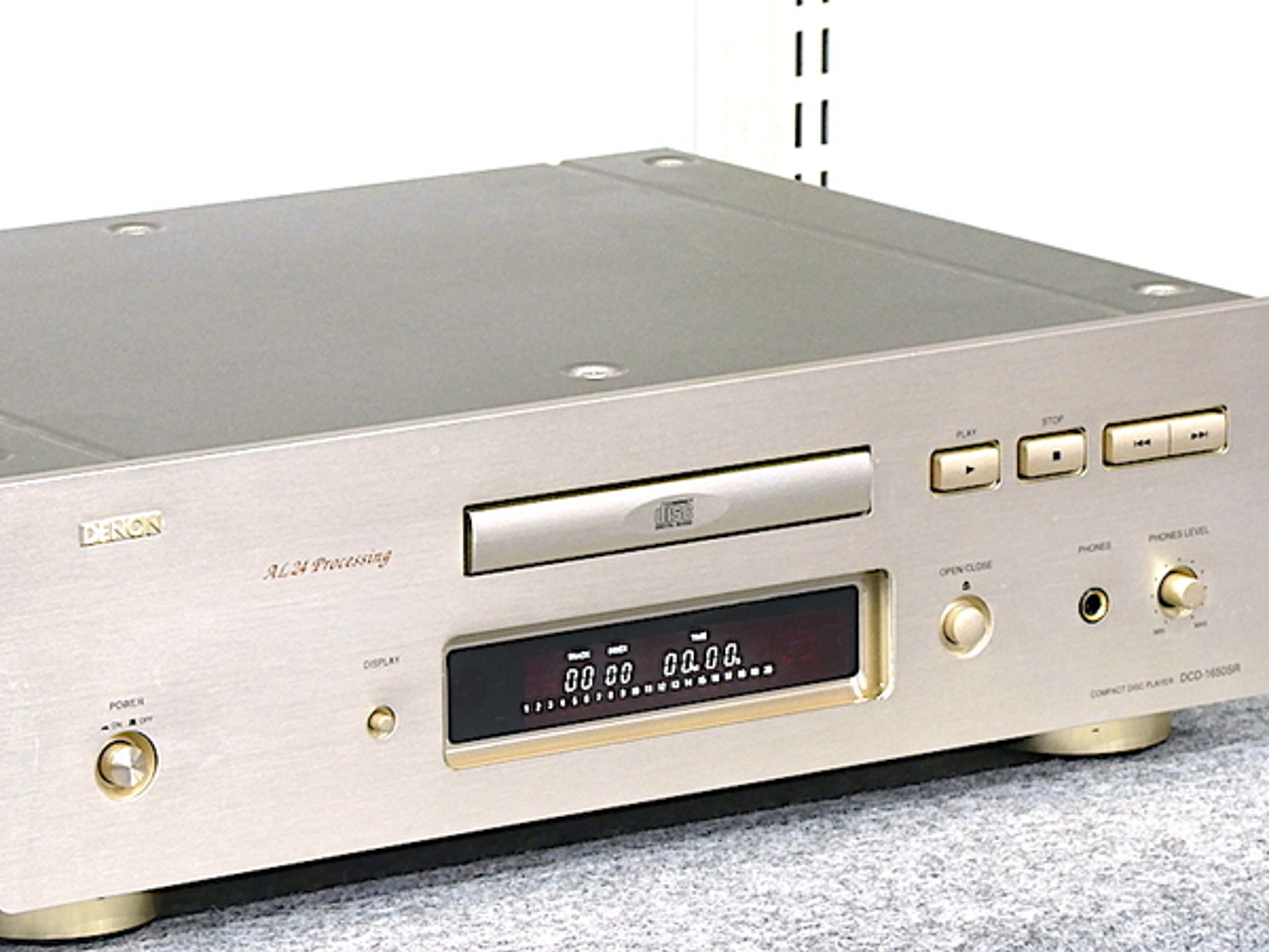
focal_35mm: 216
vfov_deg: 6.9
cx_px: 383
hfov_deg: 9.2
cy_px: 594
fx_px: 7918
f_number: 5.3
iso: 200
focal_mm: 24.2
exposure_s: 1/5
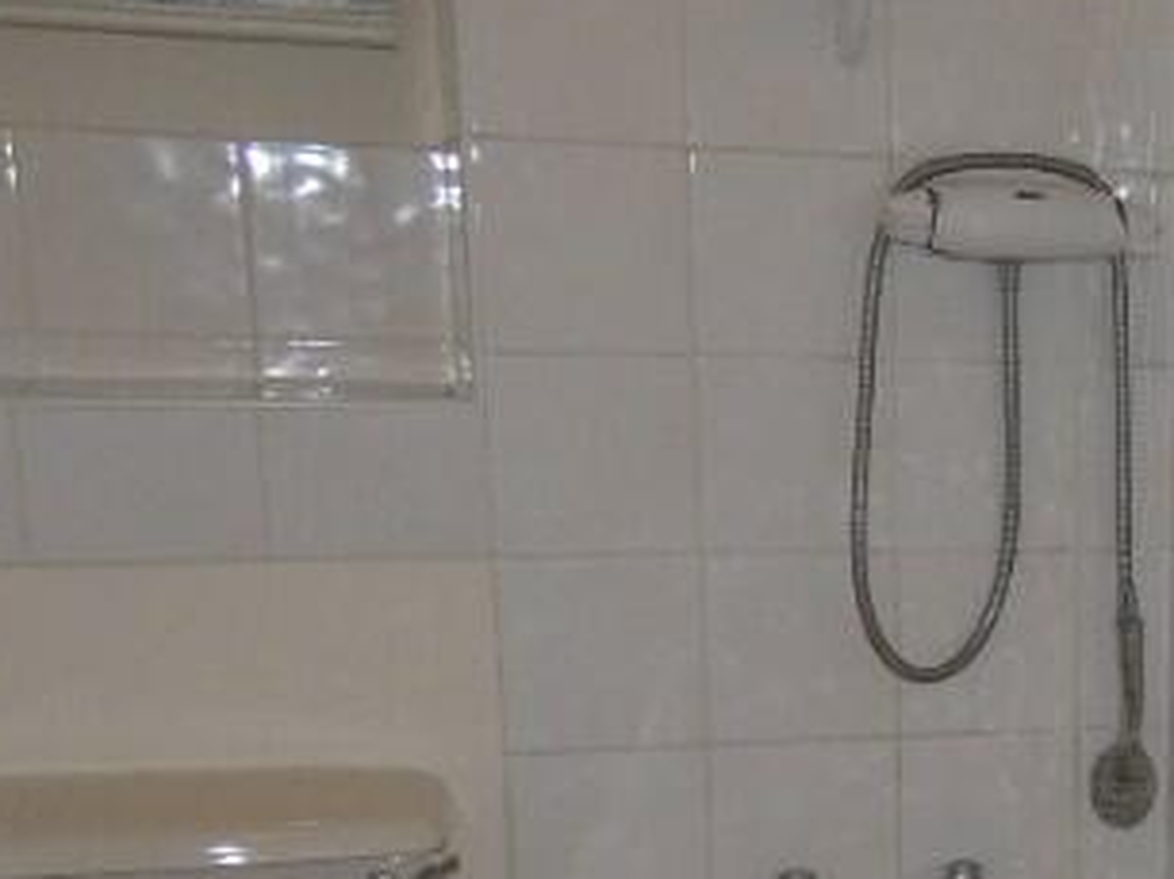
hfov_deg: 25.8
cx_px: 1423
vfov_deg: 21.2
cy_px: 879
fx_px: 2271
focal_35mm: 67
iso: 100
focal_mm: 3.6
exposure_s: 1/60
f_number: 2.8
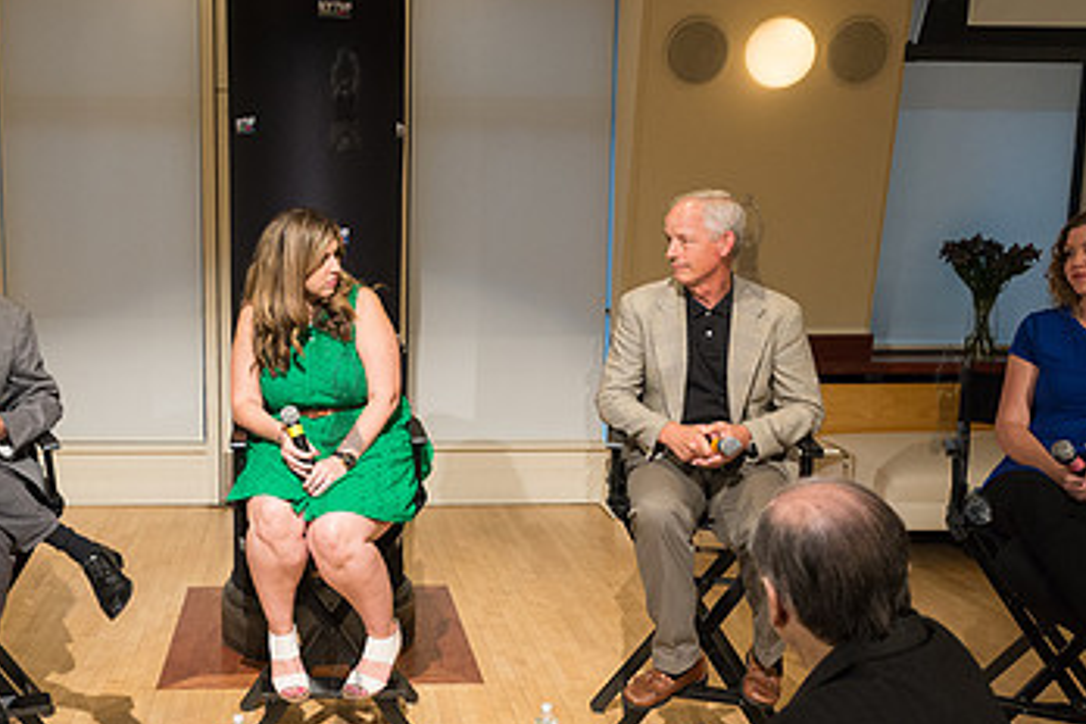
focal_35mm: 40
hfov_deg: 47.5
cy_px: 398
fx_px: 1207
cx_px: 343
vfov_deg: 33.4
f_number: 4
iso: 2500
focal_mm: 24
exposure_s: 1/250
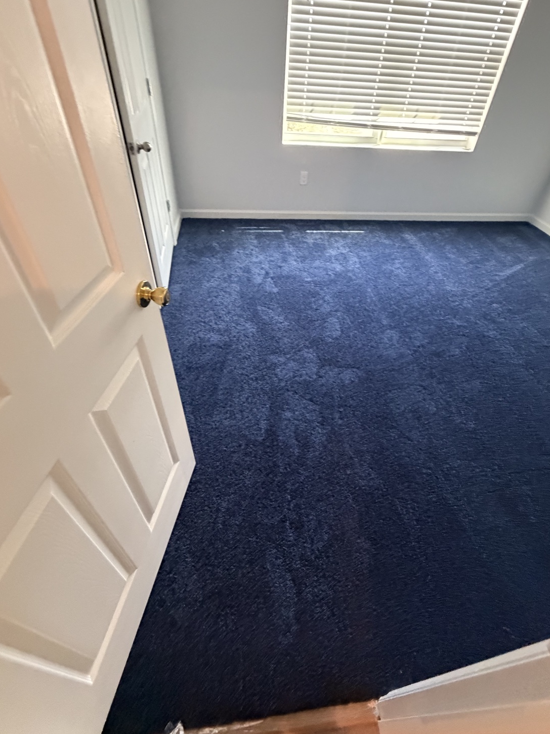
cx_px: 289
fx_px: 360
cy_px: 347
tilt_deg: -42.2
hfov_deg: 74.7
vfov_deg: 90.9
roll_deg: -7.4
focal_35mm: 17
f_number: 2.2
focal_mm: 2.22
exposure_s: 1/60
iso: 640
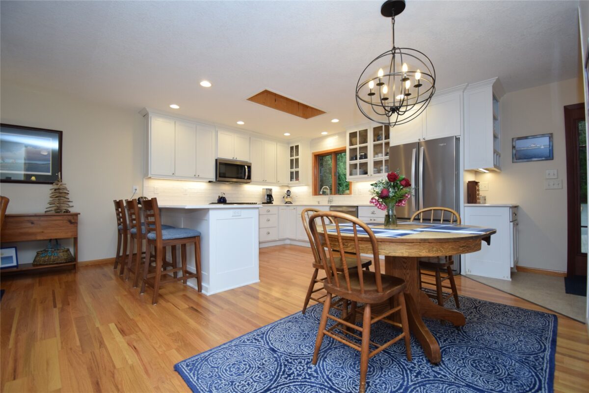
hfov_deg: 100.4
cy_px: 196
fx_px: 245
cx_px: 294
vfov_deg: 77.3
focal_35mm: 15
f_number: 5
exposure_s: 1/100
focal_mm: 10
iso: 400
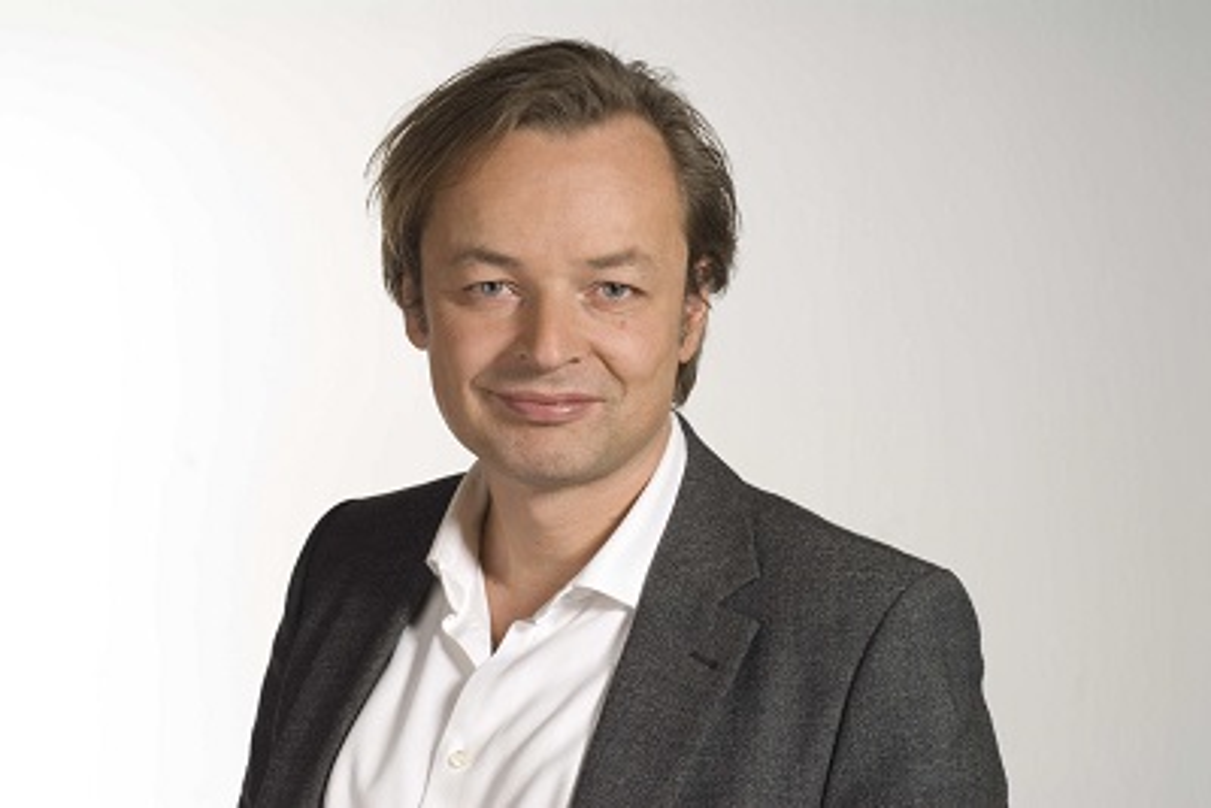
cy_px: 404
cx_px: 606
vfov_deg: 15.2
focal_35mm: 90
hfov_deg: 22.6
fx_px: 3028
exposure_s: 1/125
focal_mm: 60
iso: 100
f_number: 10
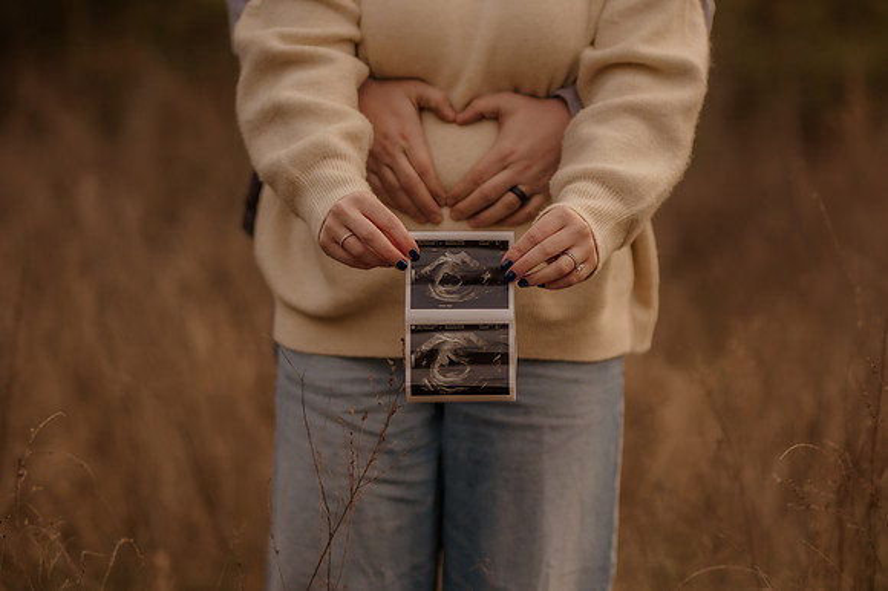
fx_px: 3131
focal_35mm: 127
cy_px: 296
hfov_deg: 16.1
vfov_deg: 10.8
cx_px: 444
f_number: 1.4
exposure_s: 1/1250
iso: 320
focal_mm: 85
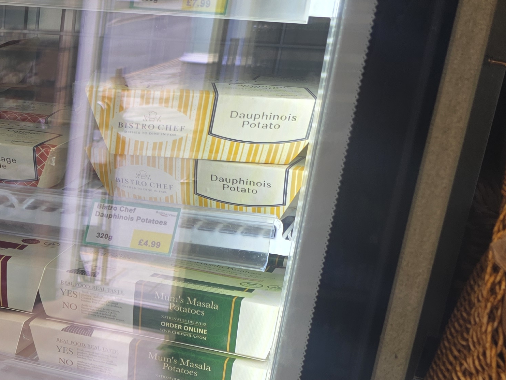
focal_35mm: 62
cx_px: -106
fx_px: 906
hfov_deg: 27.4
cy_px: 361
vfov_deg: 22.9
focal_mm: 6.3
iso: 20
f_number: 1.7
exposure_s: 1/100
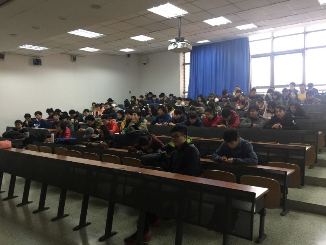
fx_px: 273
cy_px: 122
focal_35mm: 29
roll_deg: -0.2
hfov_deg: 61.7
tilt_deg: -3.3
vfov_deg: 48.2
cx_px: 163
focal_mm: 4.15
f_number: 2.2
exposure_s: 1/33
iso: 64
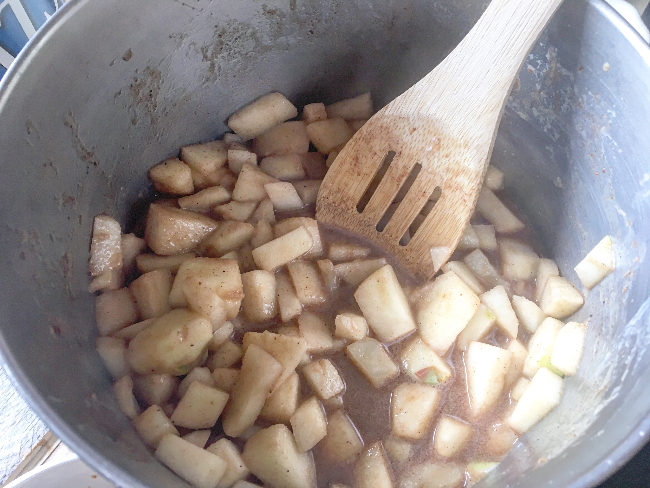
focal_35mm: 29
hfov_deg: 61.7
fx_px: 544
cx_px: 325
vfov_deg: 48.2
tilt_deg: -60.7
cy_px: 244
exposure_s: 1/30
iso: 64
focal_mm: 4.15
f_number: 2.2
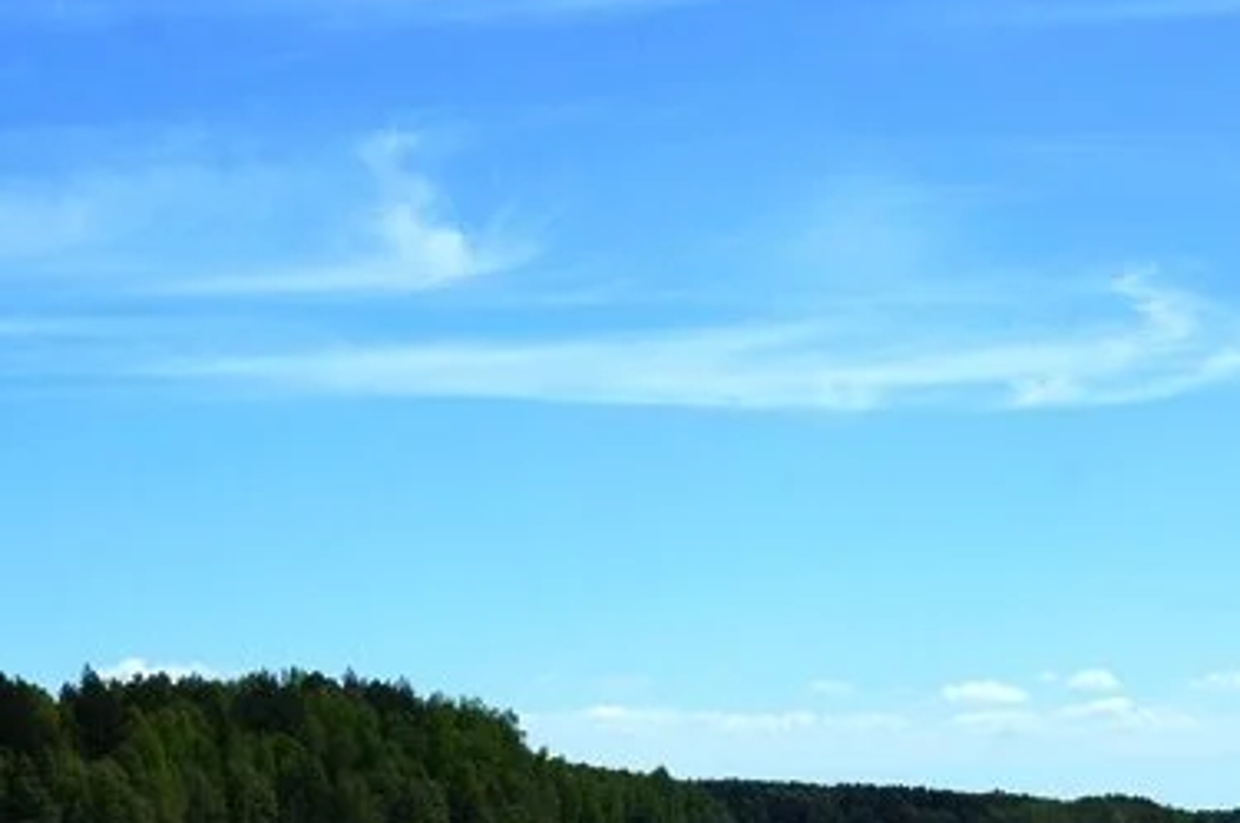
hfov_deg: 21.2
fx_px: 3302
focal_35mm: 96
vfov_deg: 14.1
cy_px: 649
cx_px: 423
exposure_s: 1/200
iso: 100
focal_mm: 30
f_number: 13
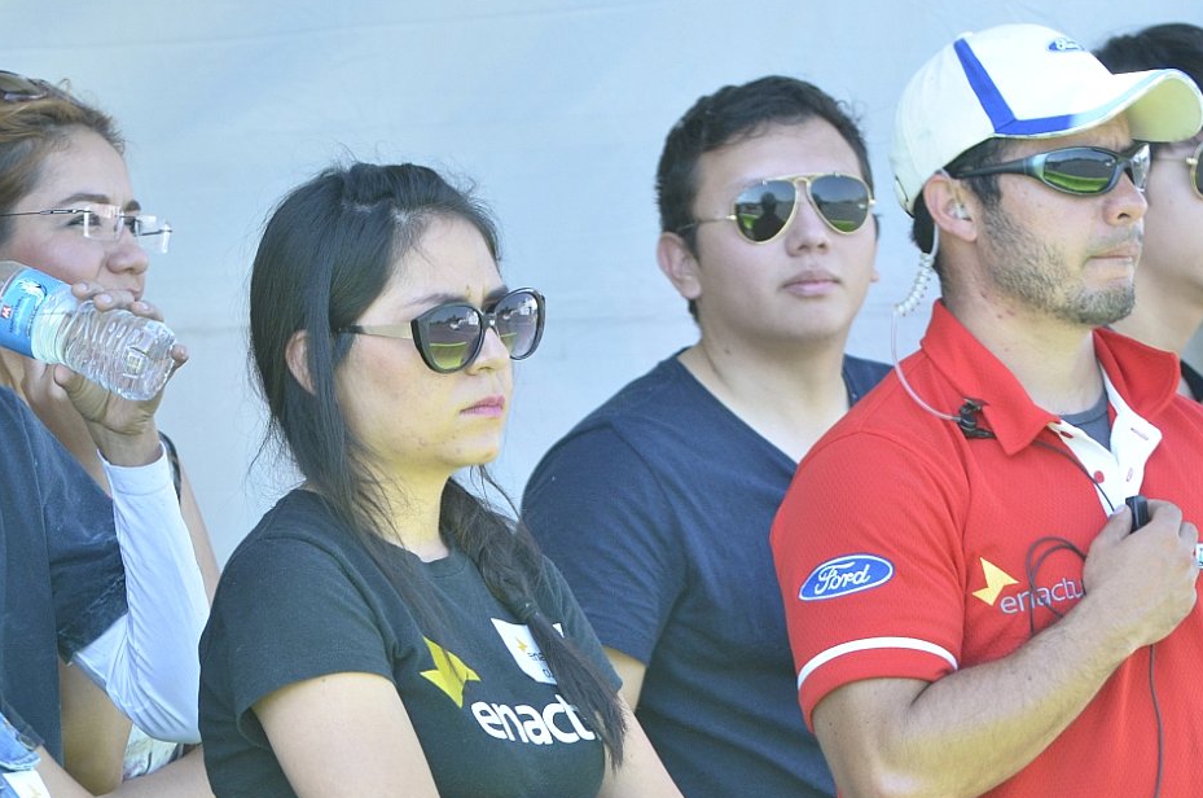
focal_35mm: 349
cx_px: 444
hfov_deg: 5.9
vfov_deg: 3.9
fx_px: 11638
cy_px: 611
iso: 640
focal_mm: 135
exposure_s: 1/500
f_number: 5.6
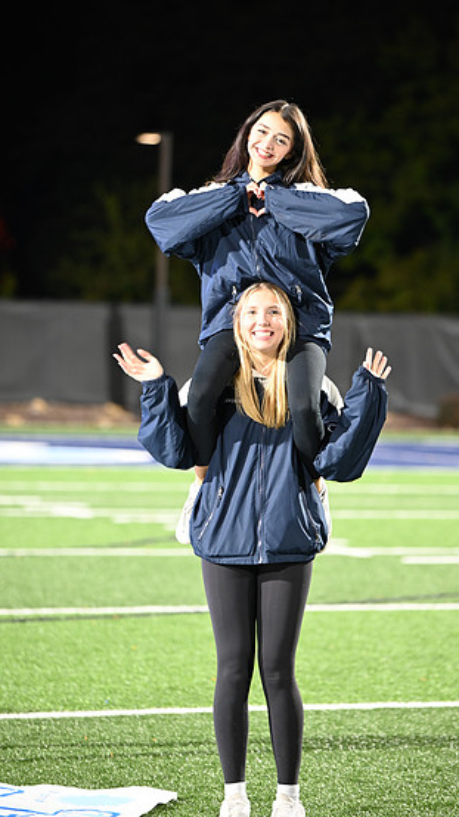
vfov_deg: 13.5
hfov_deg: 7.6
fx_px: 3446
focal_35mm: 159
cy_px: 394
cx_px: 257
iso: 800
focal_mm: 145
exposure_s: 1/40
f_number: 2.8
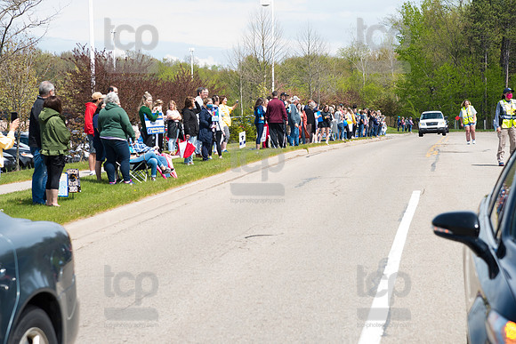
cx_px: 258
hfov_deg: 17.1
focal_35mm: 120
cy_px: 172
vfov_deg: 11.4
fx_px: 1720
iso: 1000
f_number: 7.1
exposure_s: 1/800
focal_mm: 120
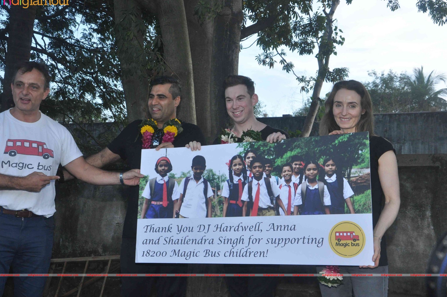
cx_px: 215
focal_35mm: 47
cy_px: 147
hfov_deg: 42.0
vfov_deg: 28.6
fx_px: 583
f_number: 10
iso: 1000
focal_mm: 30
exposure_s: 1/250
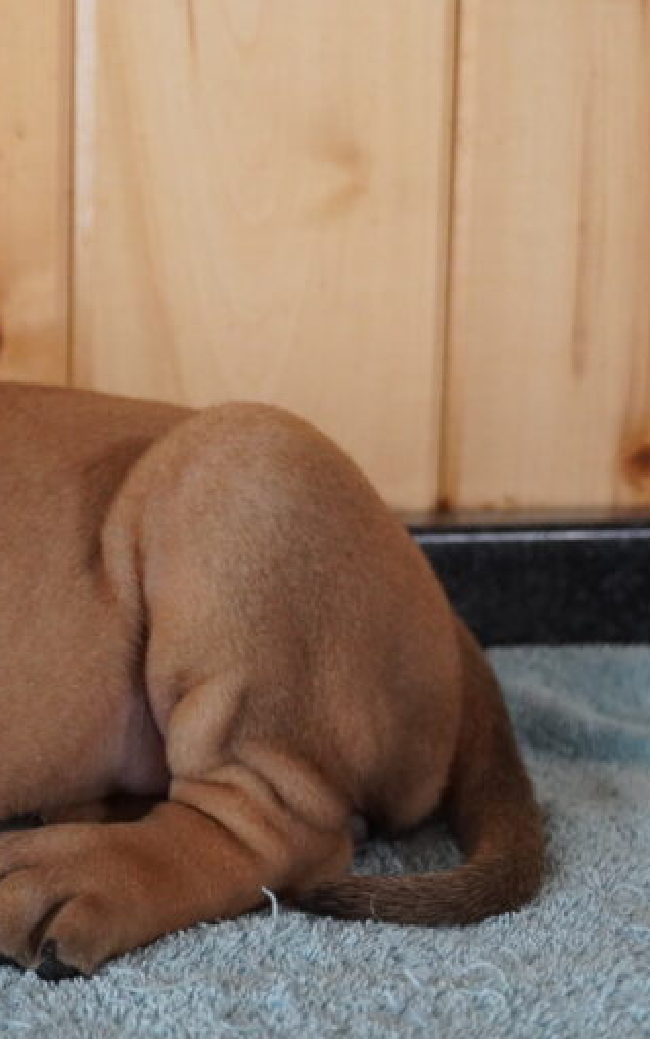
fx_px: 2095
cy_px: 583
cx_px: -350
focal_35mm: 74
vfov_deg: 27.8
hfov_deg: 16.0
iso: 3200
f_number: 2.8
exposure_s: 1/160
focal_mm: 24
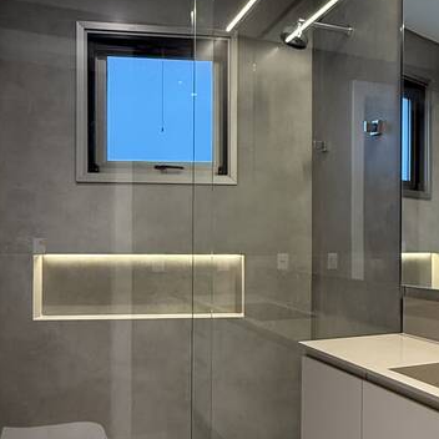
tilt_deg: -0.6
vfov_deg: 43.7
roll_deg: -1.0
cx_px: 293
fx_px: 545
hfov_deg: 43.2
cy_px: 256
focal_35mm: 38
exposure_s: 1/60
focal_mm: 2.22
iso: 400
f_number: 2.2
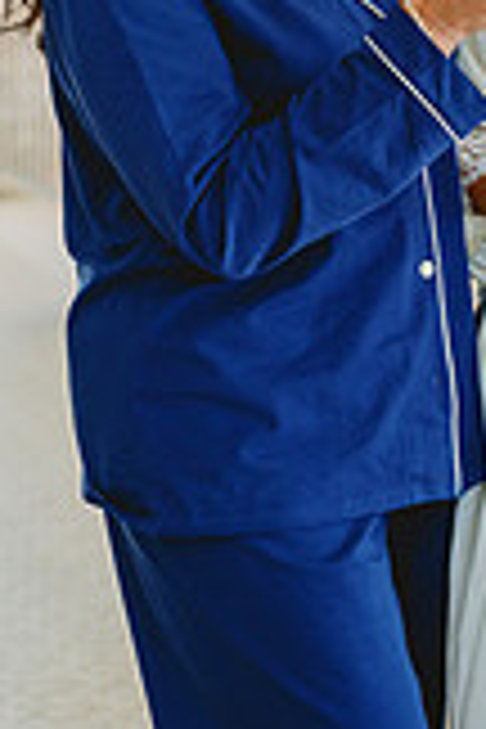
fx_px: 3948
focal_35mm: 195
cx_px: 621
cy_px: 63
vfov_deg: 10.5
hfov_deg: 7.0
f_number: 3.5
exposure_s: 1/250
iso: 160
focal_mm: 70
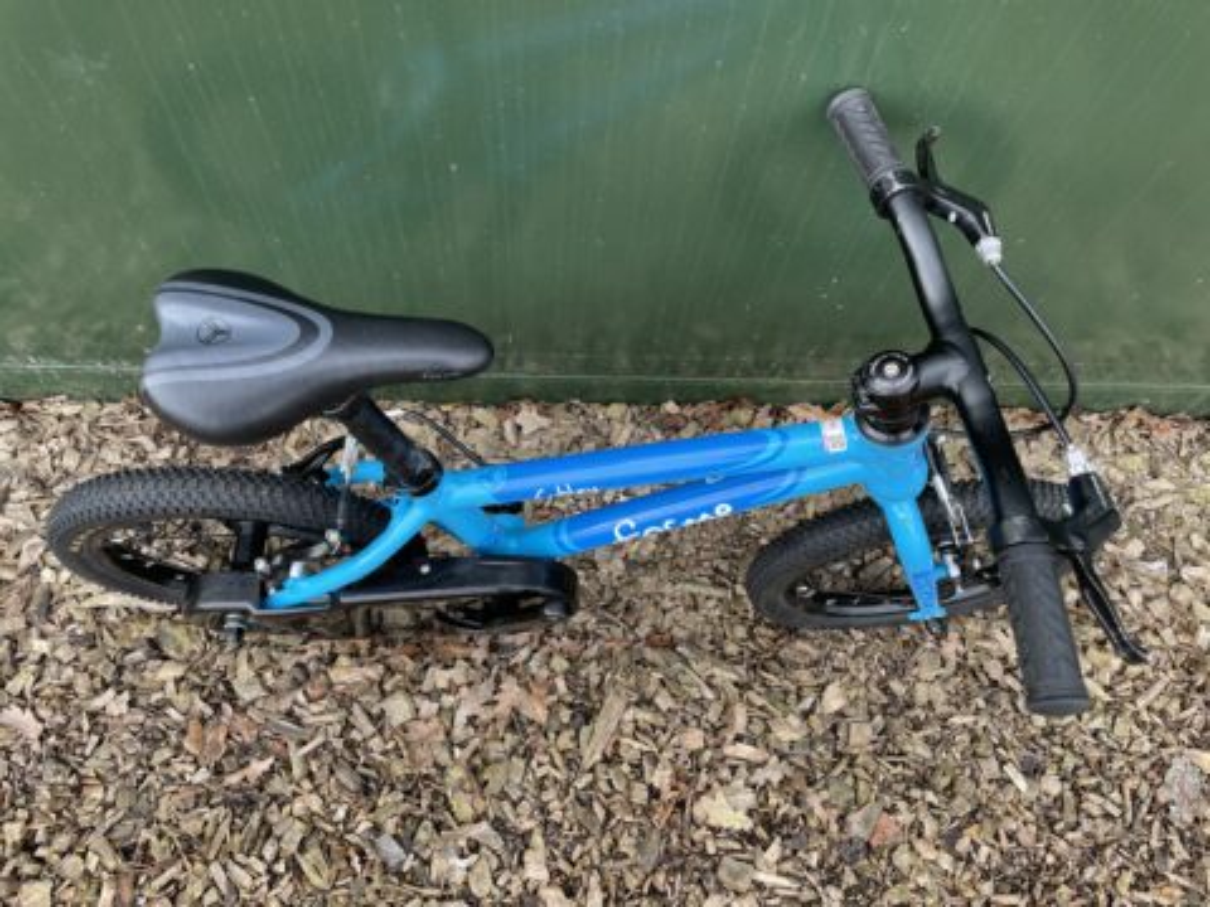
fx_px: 909
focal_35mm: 26
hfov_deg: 67.3
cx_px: 605
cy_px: 454
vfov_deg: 53.1
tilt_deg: -66.6
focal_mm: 4.2
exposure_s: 1/307
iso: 32
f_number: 1.6
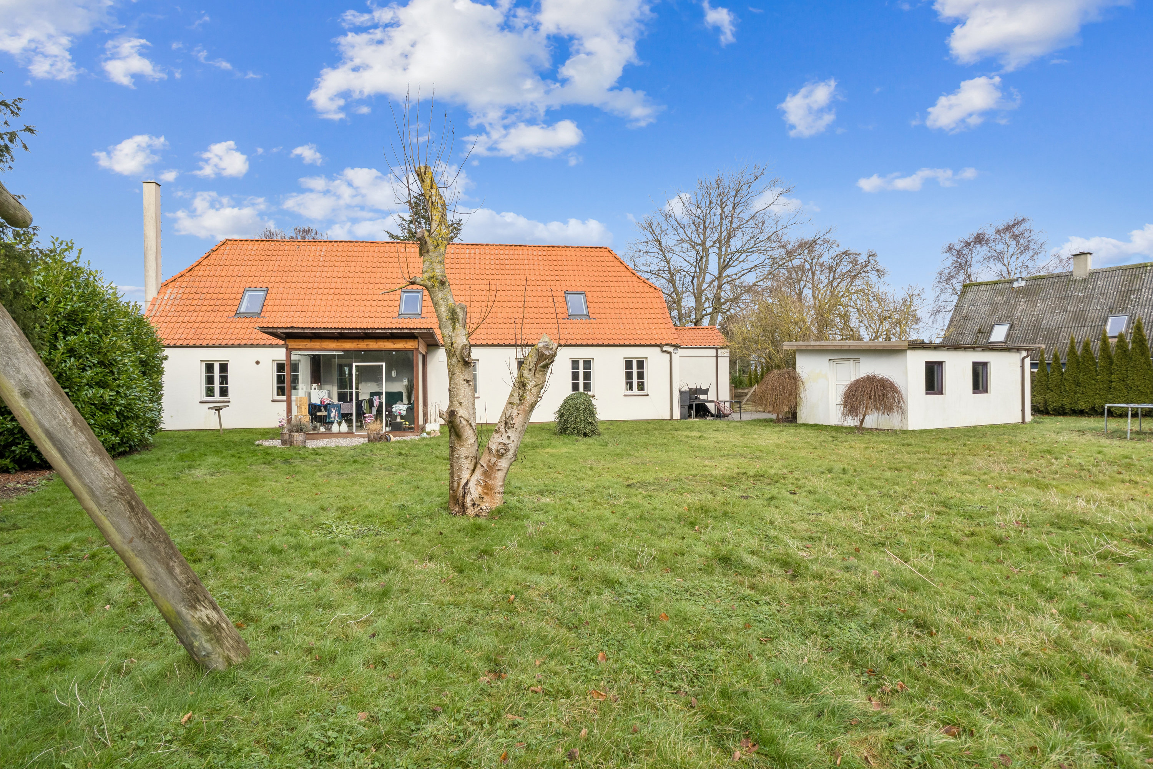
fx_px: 673
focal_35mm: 21
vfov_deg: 59.5
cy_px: 384
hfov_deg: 81.2
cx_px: 576
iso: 250
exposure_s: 1/160
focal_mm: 14
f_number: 8
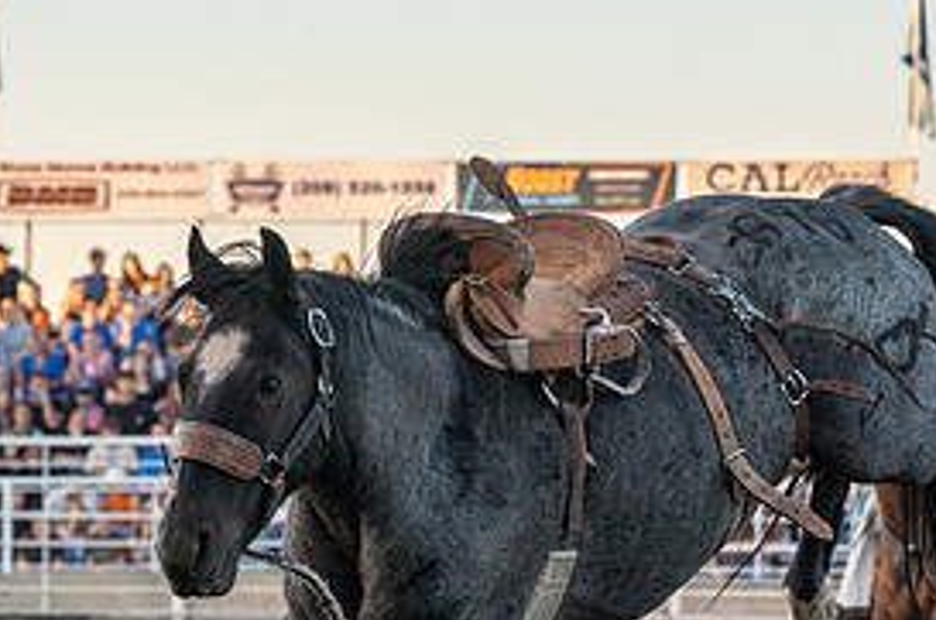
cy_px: 521
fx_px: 6489
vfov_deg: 5.5
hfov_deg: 8.2
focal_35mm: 250
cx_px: 761
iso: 640
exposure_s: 1/1250
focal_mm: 110
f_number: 5
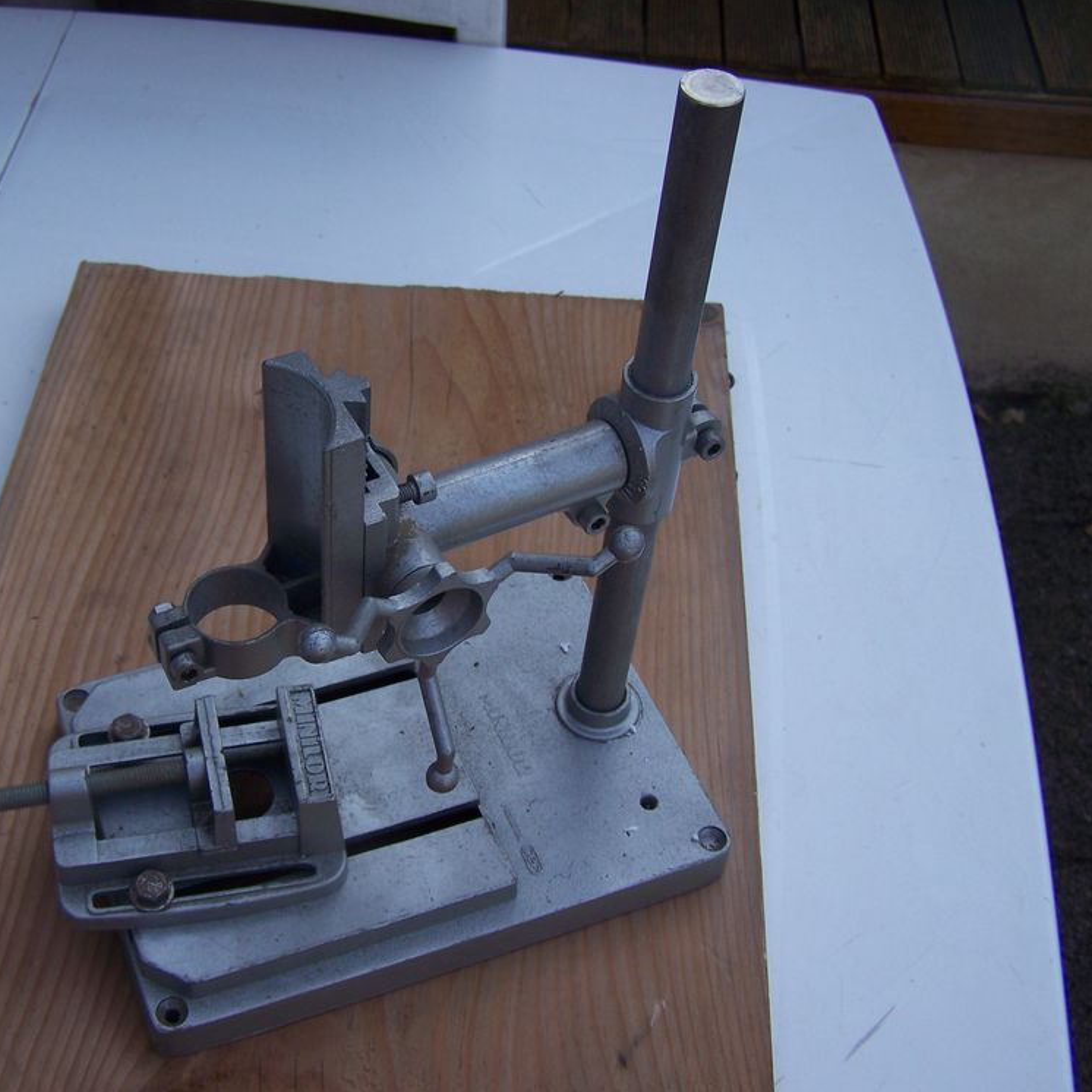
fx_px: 1606
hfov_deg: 37.2
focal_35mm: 45
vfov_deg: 37.6
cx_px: 376
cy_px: 545
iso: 64
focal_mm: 6.3
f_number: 2.8
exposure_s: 1/320
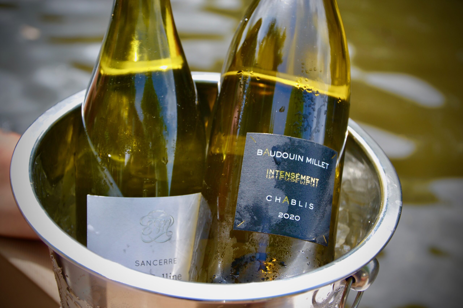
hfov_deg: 31.9
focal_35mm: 63
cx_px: 232
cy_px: 154
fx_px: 810
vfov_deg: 21.6
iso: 100
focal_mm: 42
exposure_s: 1/320
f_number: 4.8
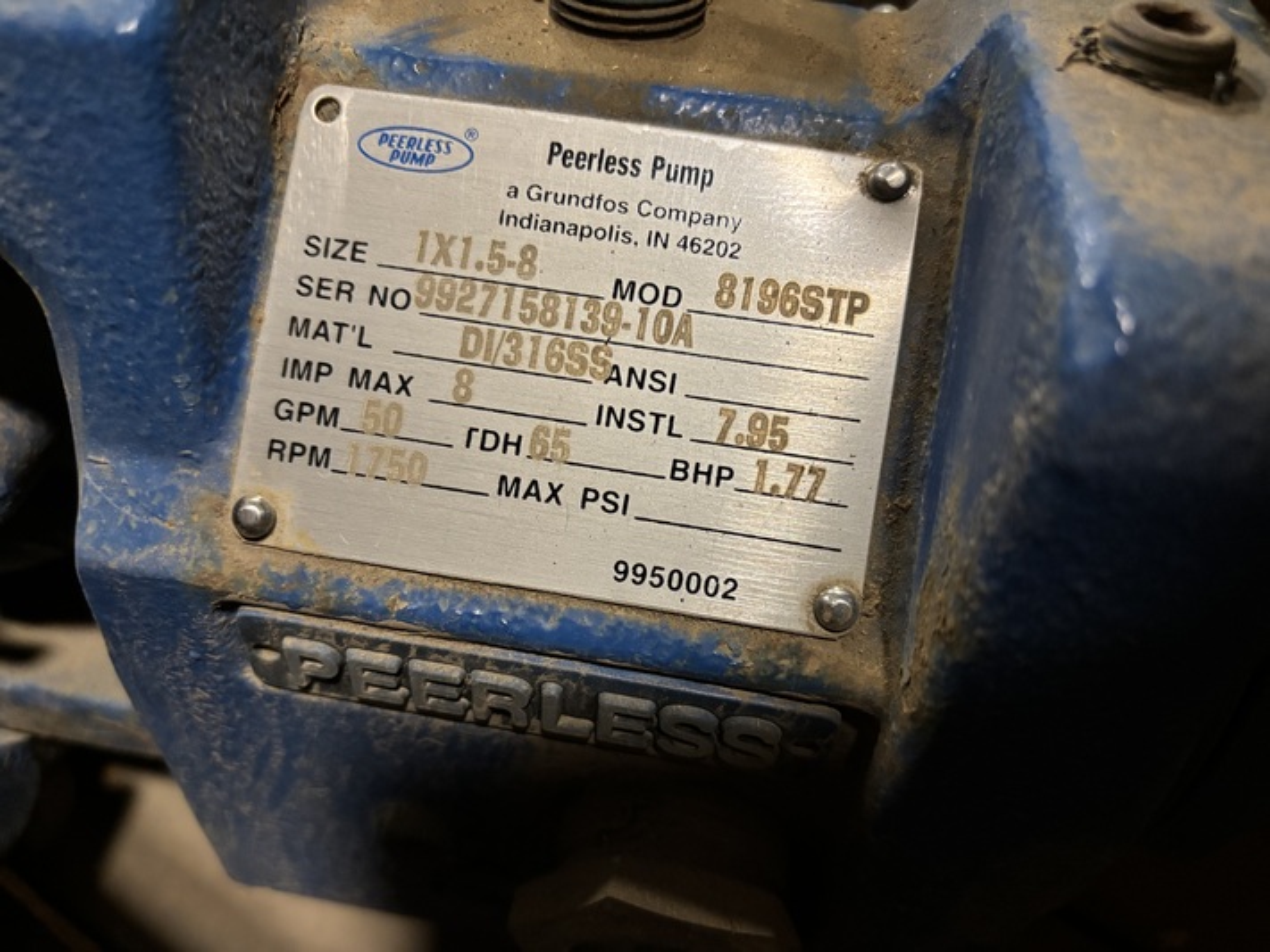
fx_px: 954
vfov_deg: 53.0
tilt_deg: -46.7
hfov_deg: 67.3
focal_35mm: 26
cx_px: 635
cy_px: 476
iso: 500
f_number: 1.6
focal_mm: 5.96
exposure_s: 1/40
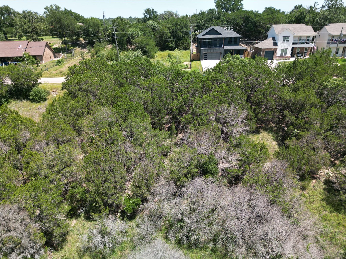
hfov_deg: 71.6
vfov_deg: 56.8
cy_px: 130
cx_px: 173
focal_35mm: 24
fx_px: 240
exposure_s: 1/800
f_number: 1.7
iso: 140
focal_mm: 6.72
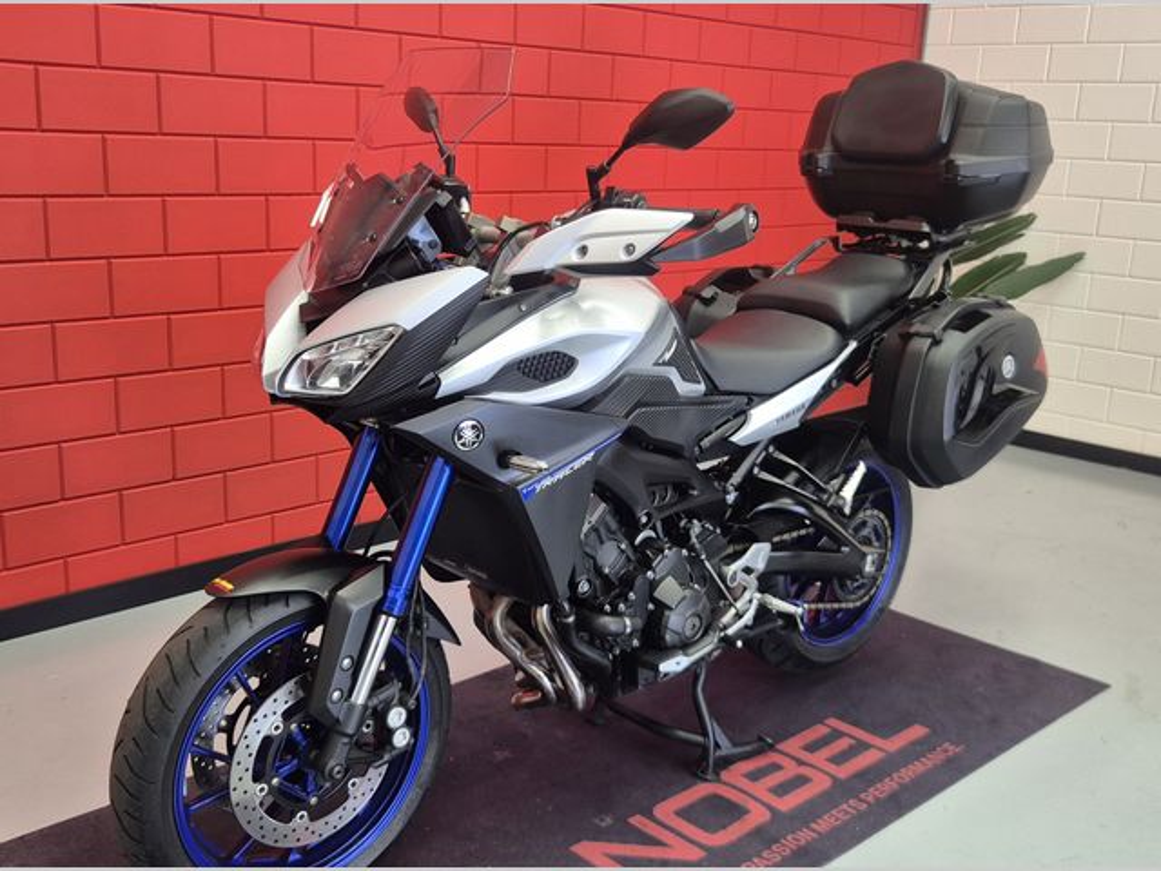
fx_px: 771
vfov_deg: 58.9
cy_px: 436
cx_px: 580
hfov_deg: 73.9
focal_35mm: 23
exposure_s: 1/100
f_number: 1.8
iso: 160
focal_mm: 5.4
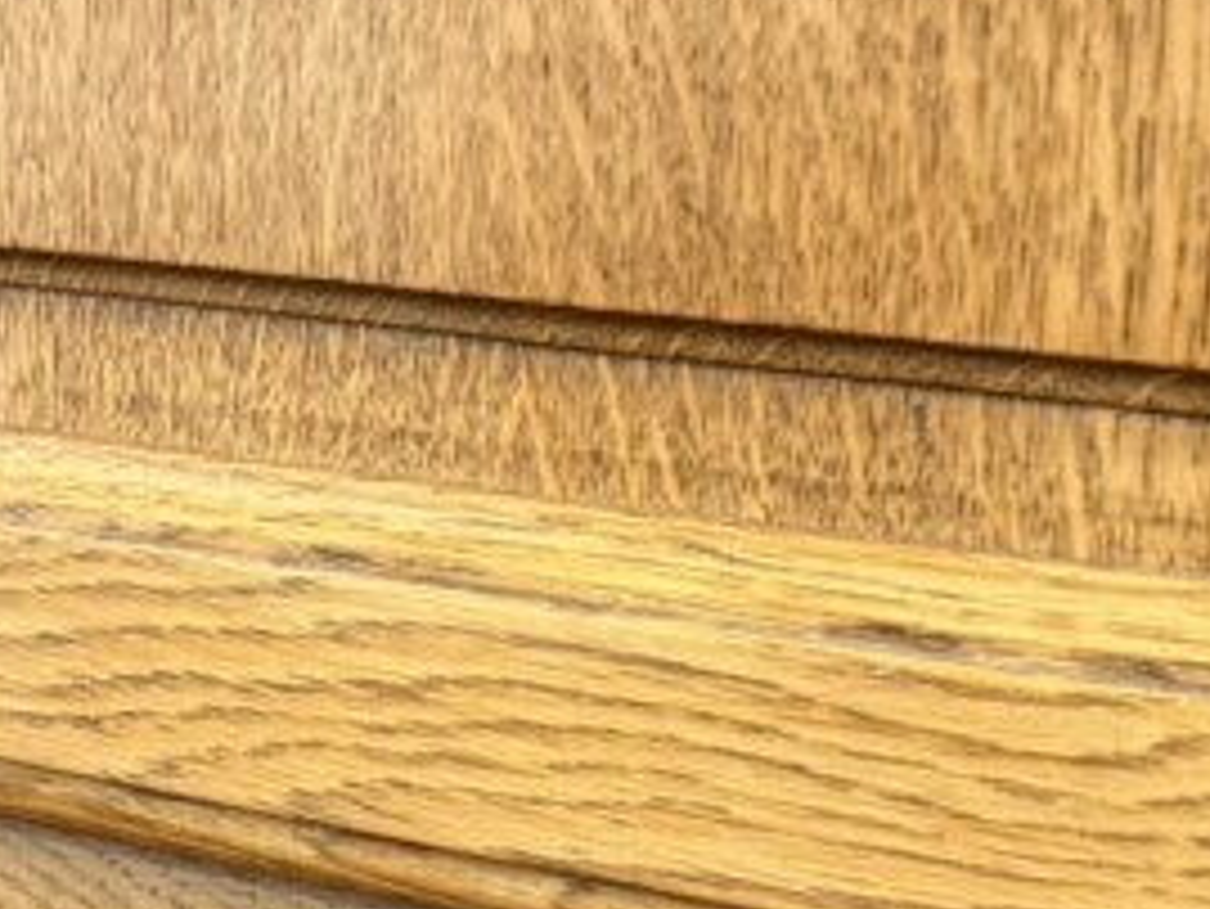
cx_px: 571
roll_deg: -0.7
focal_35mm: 107
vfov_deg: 12.9
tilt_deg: -22.1
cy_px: 1454
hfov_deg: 18.4
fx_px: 3742
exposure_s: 1/50
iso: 320
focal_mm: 6.76
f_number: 1.78
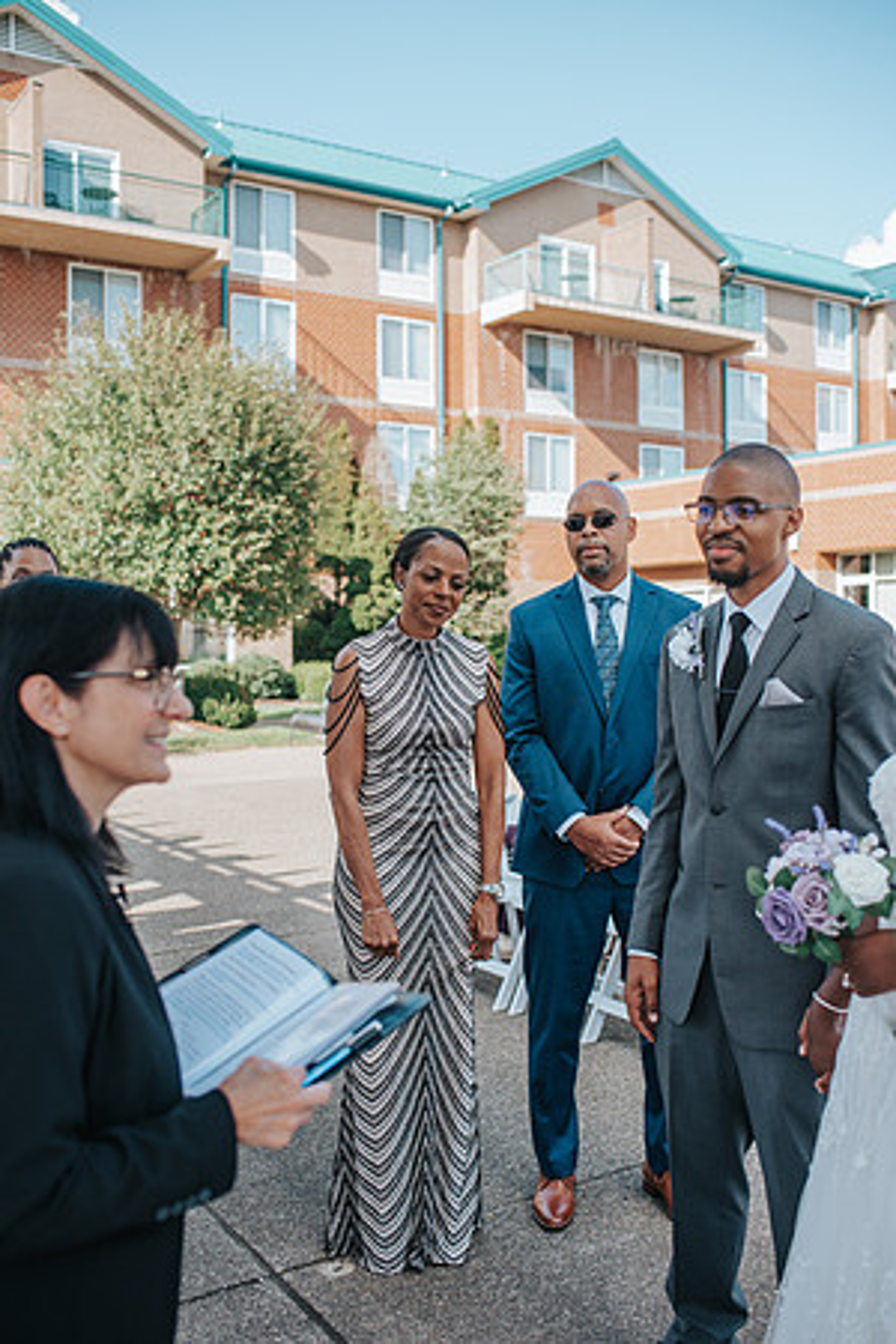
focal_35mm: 35
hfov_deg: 37.9
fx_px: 1307
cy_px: 672
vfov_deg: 54.4
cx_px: 448
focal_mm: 35
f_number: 3.2
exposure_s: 1/1250
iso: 280
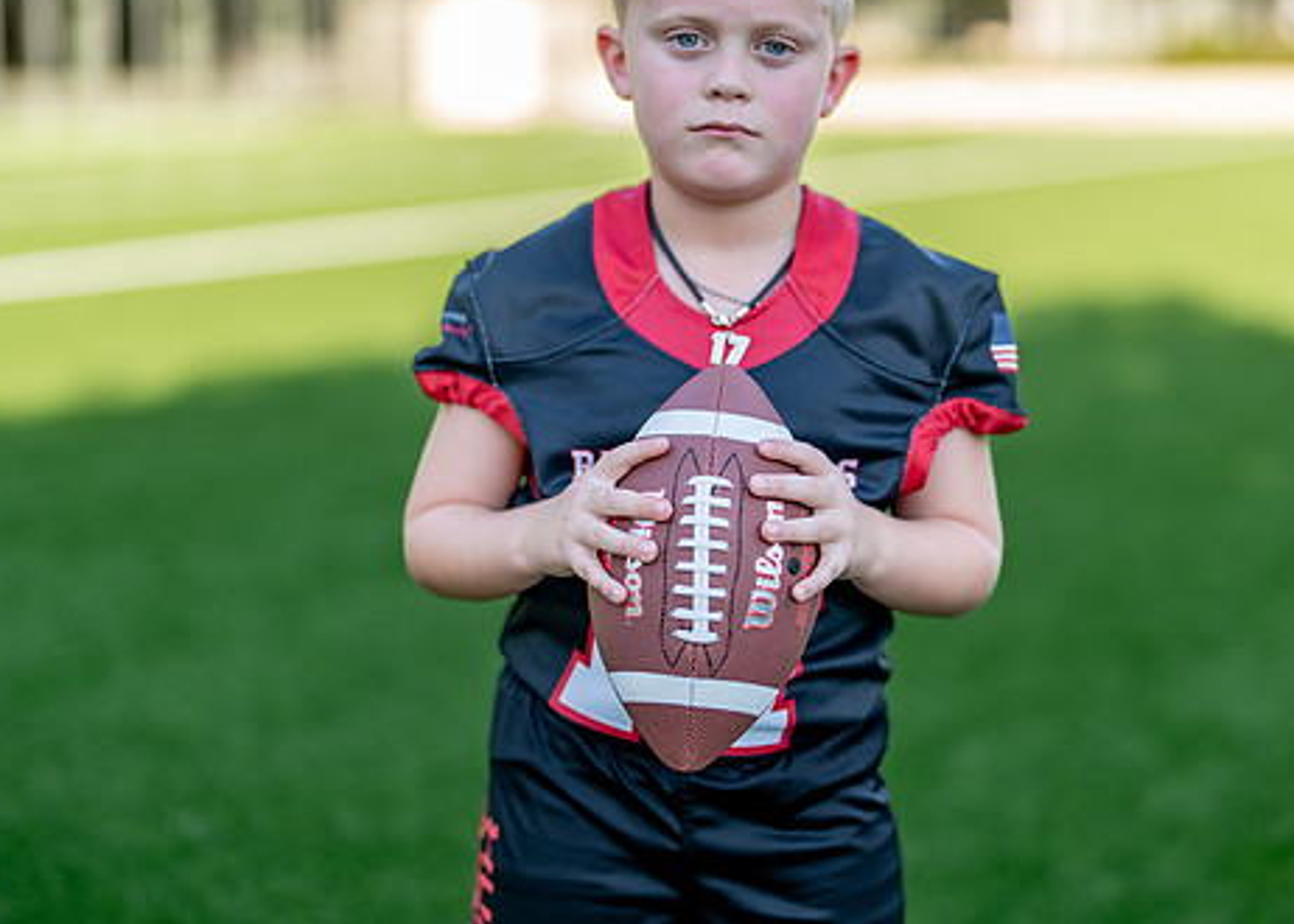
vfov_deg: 19.8
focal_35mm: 72
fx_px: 2646
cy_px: 366
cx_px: 719
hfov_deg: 27.5
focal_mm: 50
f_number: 1.2
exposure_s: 1/1250
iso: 100
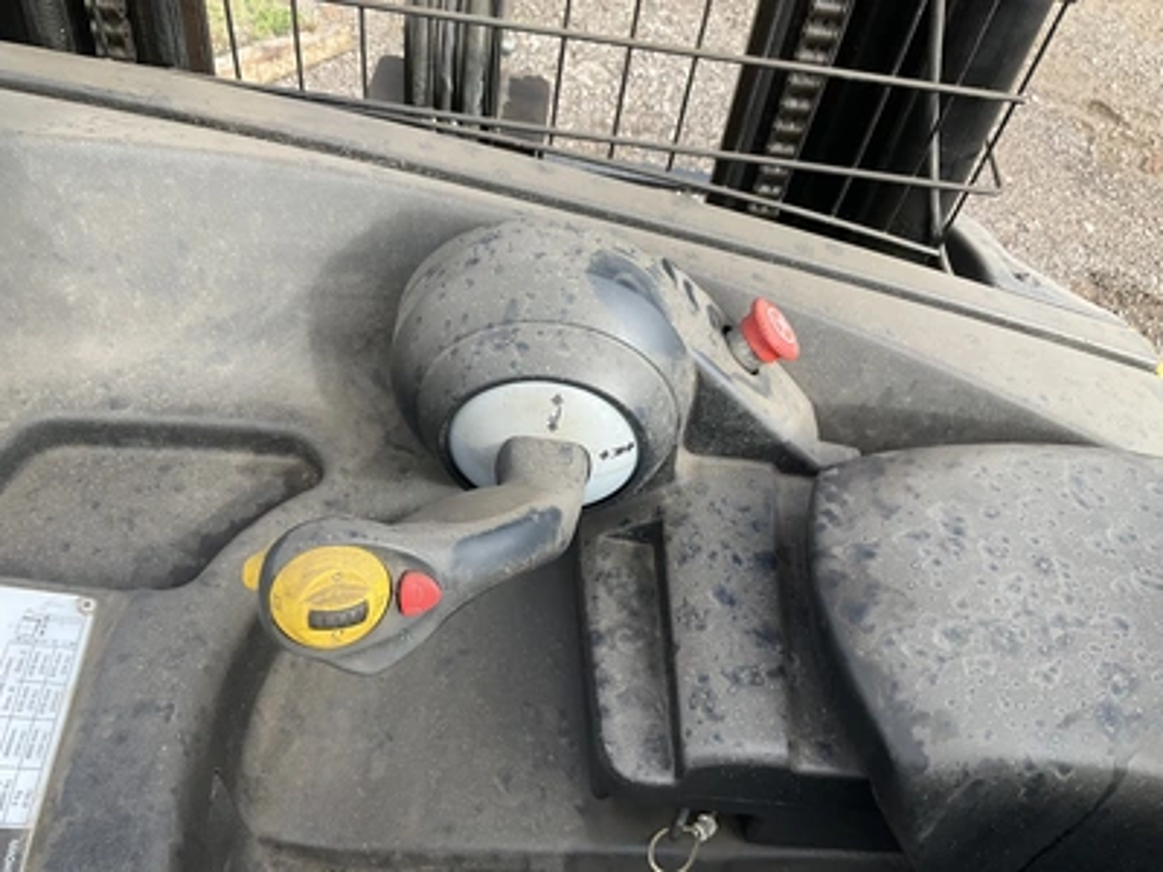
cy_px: 436
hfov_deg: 61.7
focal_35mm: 29
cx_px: 582
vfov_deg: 48.2
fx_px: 974
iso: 25
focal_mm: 3
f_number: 1.8
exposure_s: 1/397
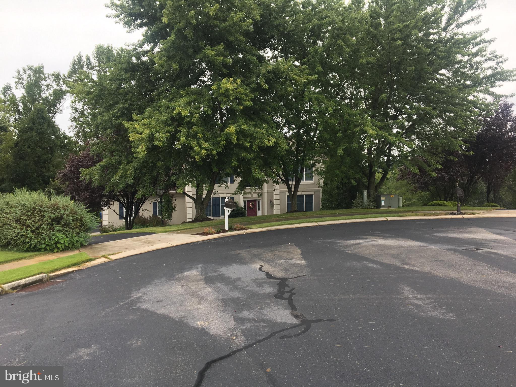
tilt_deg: -1.7
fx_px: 432
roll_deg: +0.4
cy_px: 194
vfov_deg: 48.2
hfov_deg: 61.7
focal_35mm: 29
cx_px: 258
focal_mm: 4.15
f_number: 2.2
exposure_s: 1/122
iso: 25
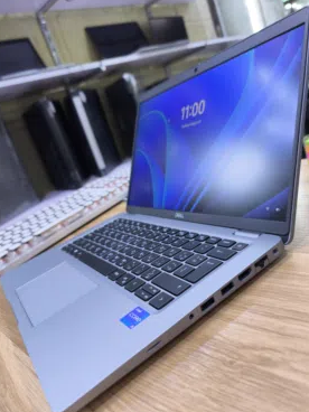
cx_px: 156
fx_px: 298
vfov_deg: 69.4
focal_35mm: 25
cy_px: 209
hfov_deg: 54.9
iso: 100
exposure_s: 1/100
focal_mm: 6.57
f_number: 1.6
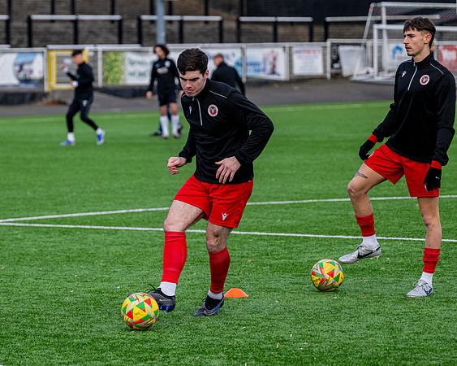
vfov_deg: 8.2
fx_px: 2558
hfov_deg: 10.2
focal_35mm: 189
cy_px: 169
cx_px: 128
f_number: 4
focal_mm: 140
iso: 1000
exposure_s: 1/2000
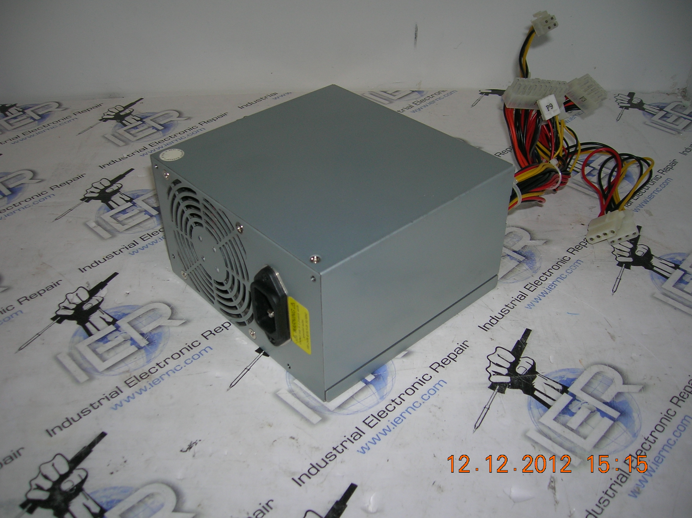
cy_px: 259
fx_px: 679
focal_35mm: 34
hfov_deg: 54.0
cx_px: 346
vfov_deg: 41.7
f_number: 2.9
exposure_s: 1/60.1
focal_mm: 5.7
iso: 50
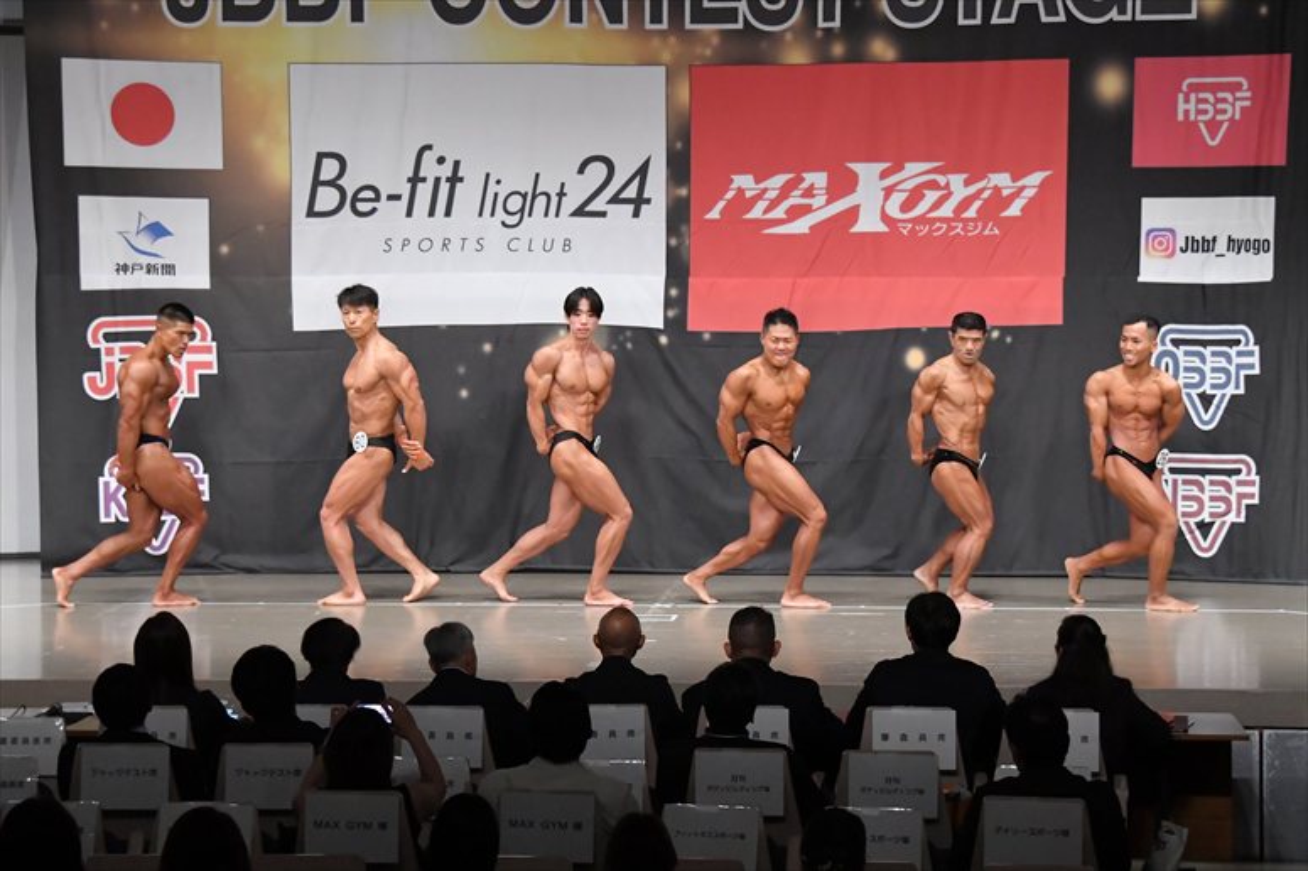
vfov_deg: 13.4
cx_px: 654
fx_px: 3704
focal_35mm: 102
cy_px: 436
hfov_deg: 20.0
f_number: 5.6
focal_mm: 68
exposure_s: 1/400
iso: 6400
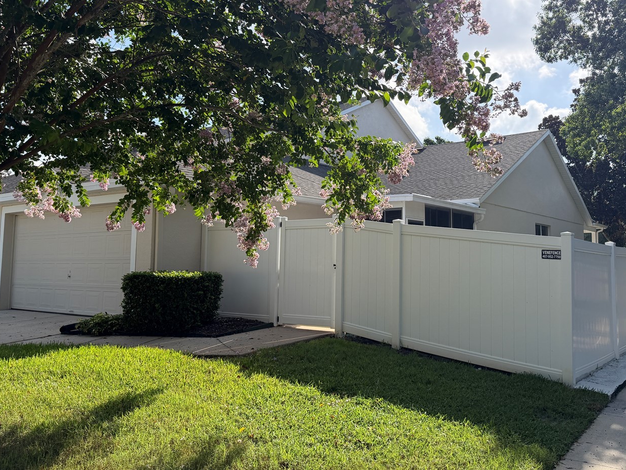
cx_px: 373
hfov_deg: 57.9
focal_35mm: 31
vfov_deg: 45.3
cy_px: 206
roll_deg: -1.3
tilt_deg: +6.0
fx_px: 561
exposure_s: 1/3279
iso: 100
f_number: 1.78
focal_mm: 6.76
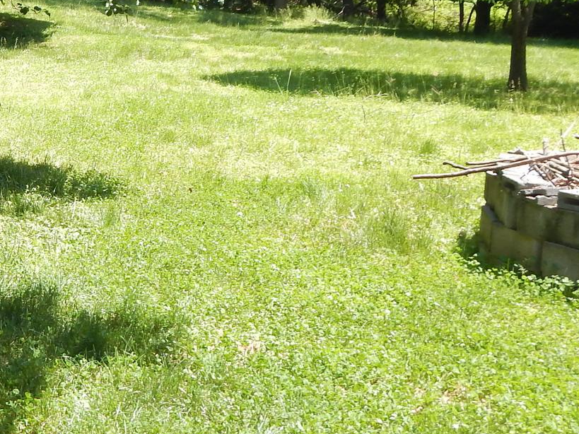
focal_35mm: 55
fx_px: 920
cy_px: 60
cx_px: -23
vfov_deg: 25.9
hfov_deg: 31.8
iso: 125
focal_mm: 4
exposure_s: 1/320
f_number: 3
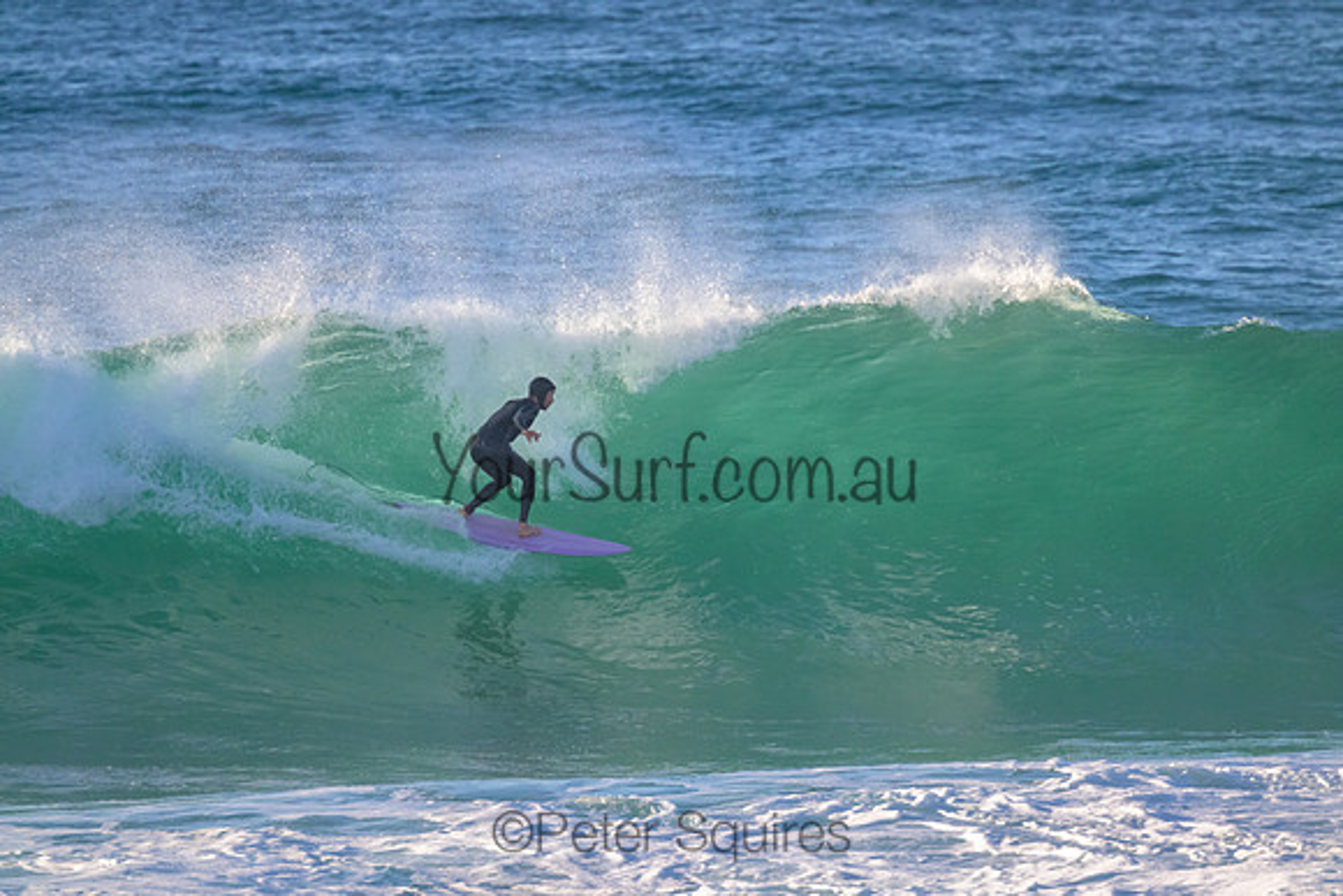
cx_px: 672
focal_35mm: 800
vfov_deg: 1.7
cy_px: 448
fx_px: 29850
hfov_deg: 2.6
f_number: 11
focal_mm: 800
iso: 2500
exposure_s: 1/1600
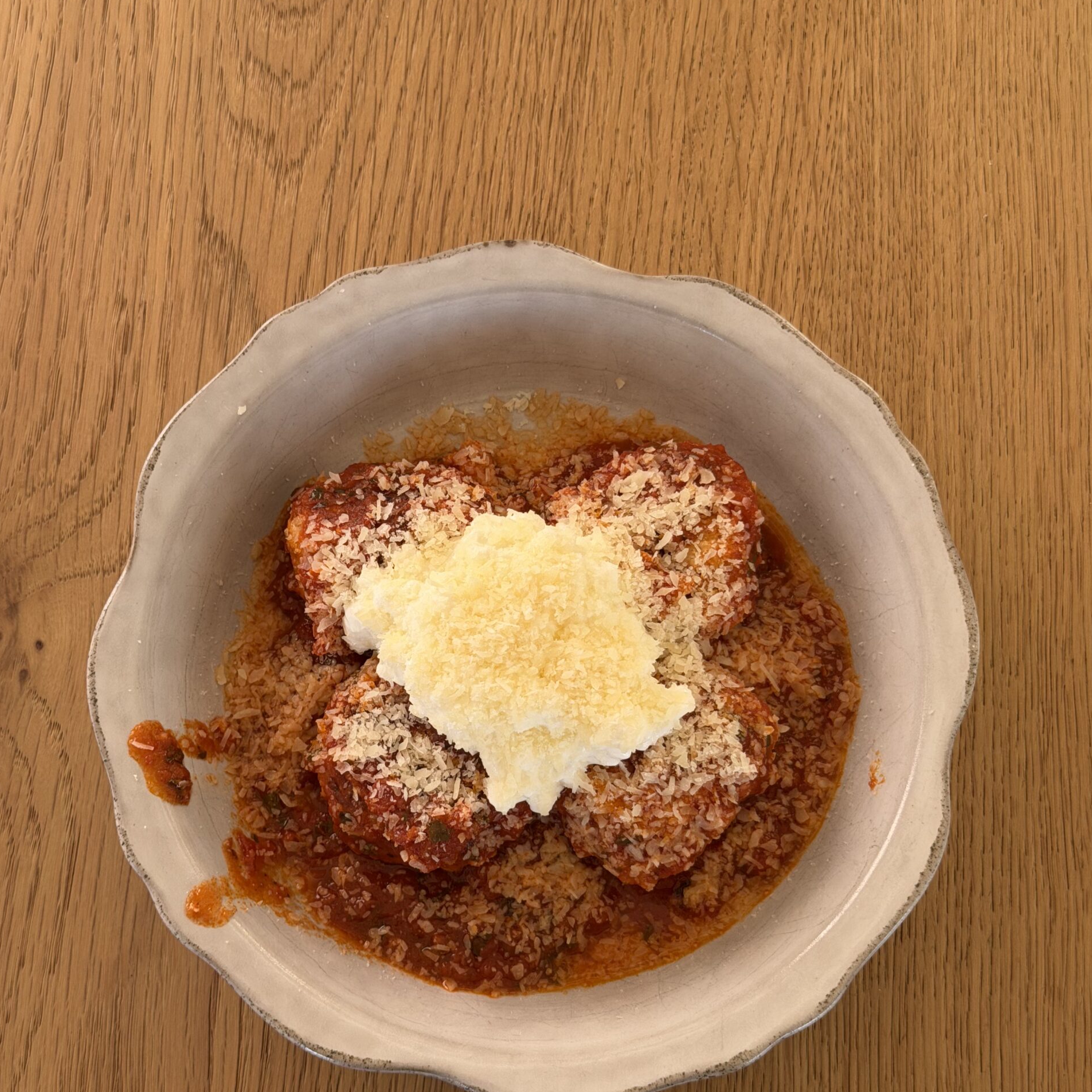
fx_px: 2034
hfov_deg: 30.0
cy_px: 580
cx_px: 547
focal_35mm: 57
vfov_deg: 30.0
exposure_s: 1/336
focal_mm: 6.76
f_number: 1.78
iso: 64
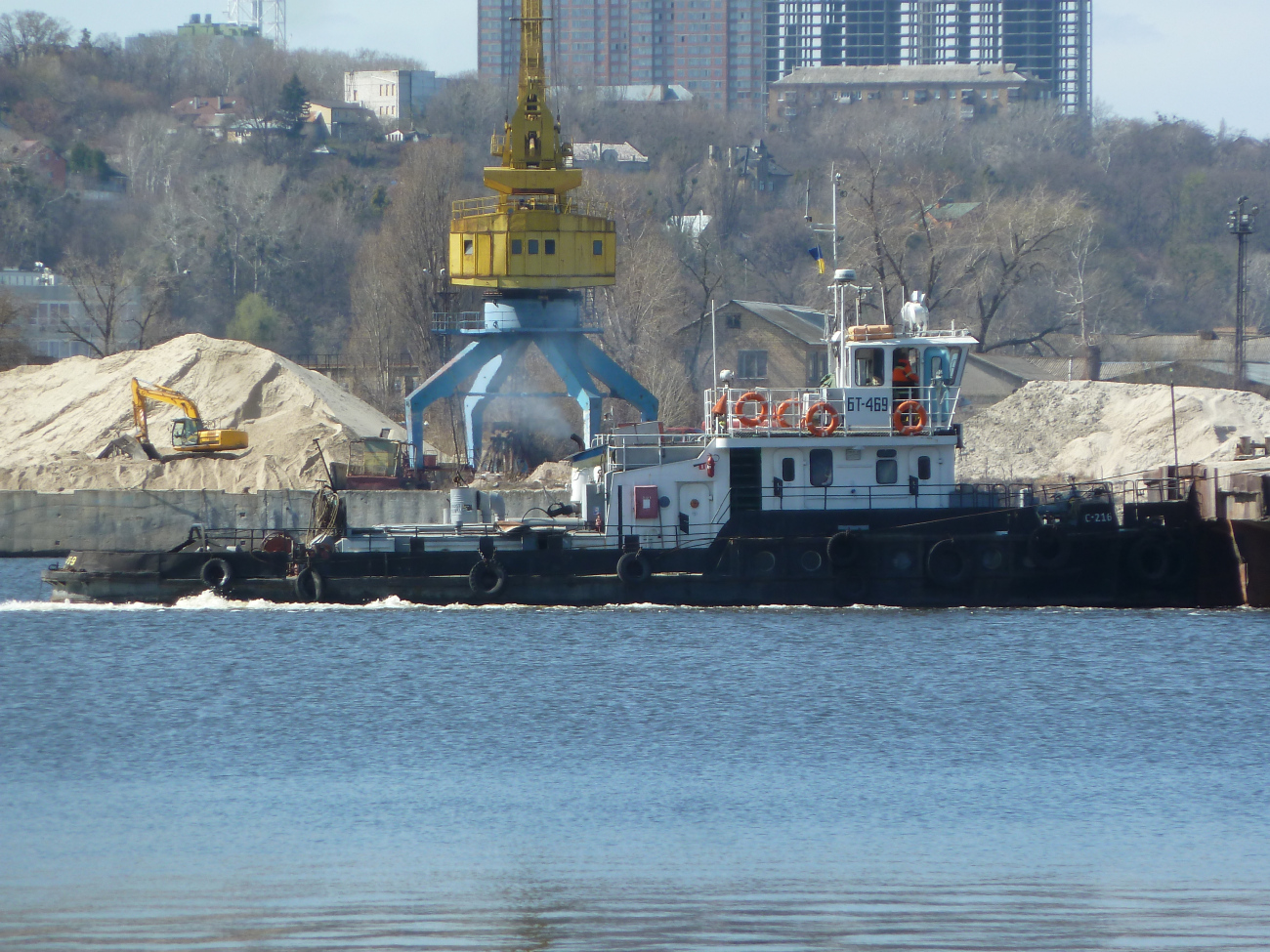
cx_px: 635
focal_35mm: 335
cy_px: 476
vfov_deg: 4.4
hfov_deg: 5.9
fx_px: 12291
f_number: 4.9
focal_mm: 49.2
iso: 80
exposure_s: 1/250
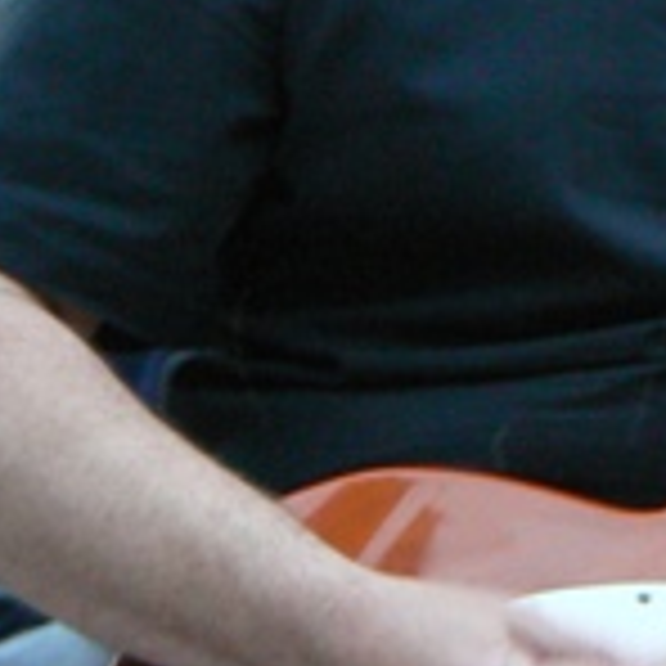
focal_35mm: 751
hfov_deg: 2.3
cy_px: 245
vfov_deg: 2.3
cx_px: 792
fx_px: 16347
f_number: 3.3
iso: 200
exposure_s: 1/15
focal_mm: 37.1
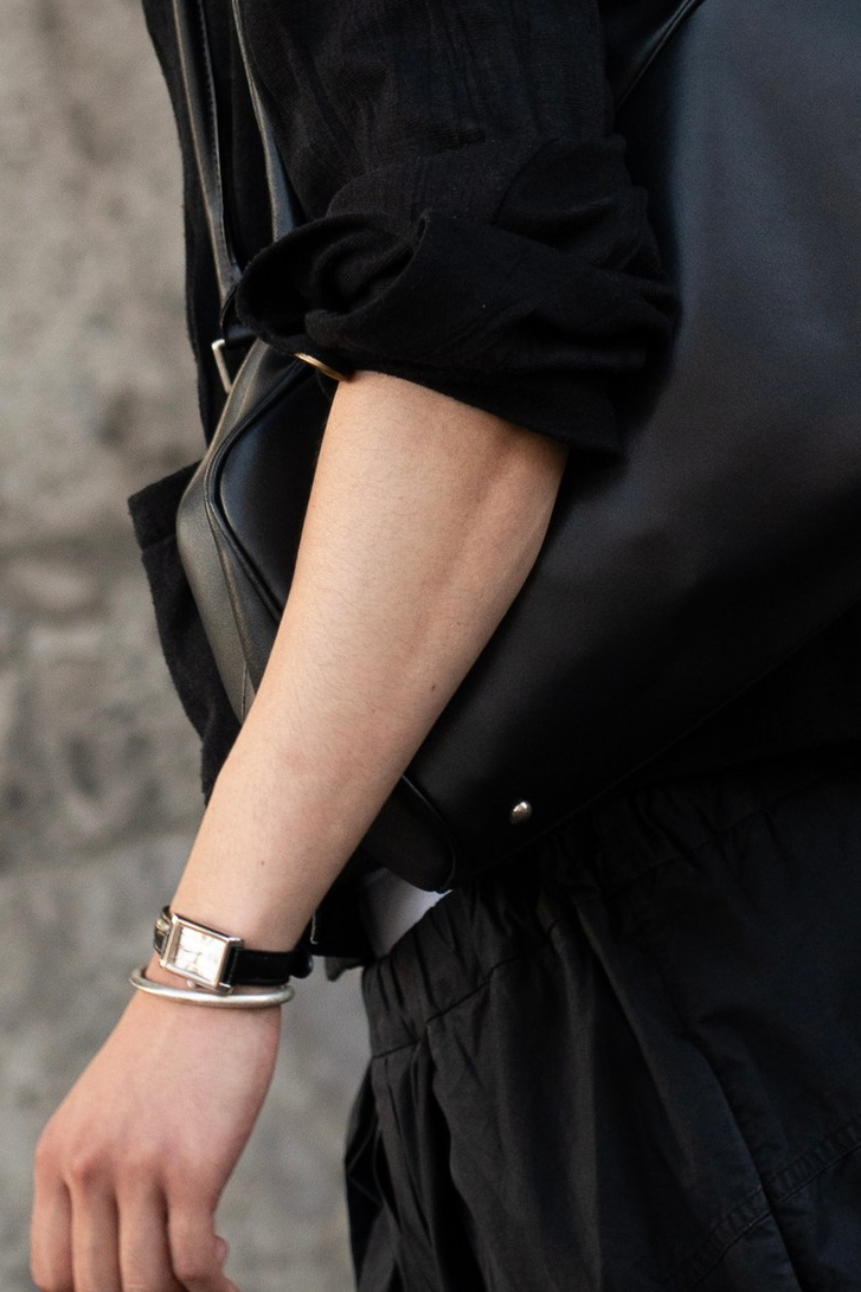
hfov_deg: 5.2
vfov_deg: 7.8
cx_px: 677
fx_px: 9473
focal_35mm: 264
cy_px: 113
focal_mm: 75
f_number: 3.2
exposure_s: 1/320
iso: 800
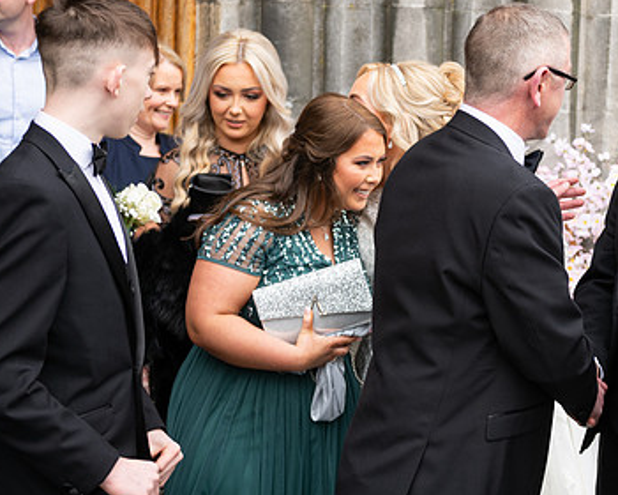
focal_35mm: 81
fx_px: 1482
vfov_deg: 18.9
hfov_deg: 23.2
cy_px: 222
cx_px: 500
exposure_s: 1/160
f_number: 3.5
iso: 125
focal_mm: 52
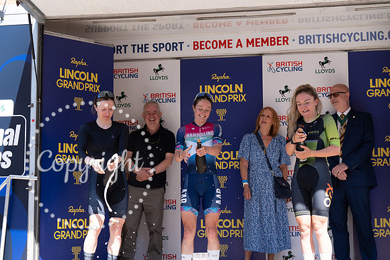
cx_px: 195
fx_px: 758
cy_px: 130
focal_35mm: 70
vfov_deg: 19.5
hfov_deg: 28.8
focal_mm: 70
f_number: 4
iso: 500
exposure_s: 1/1000
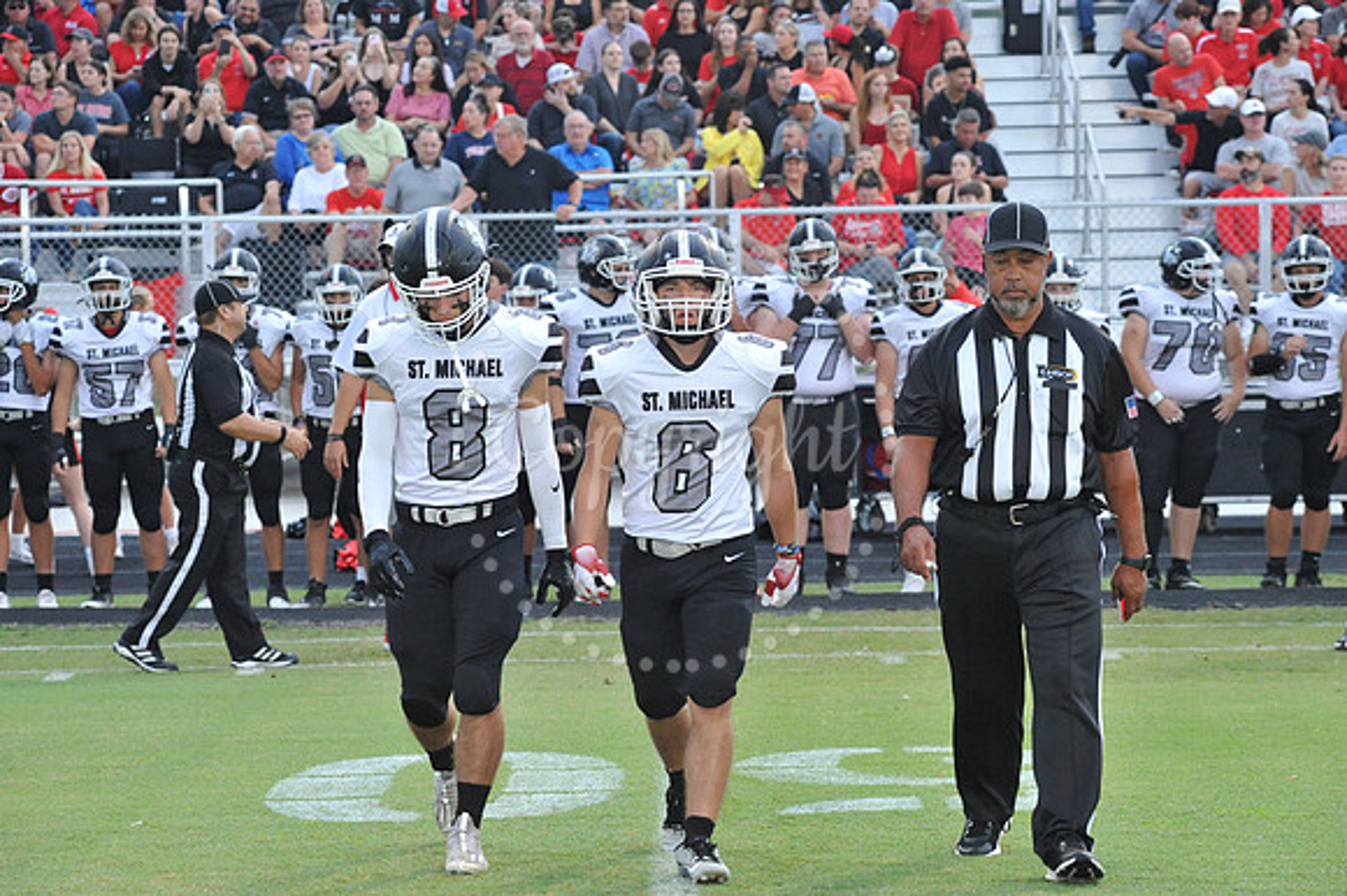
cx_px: 674
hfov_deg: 14.2
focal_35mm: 145
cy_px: 448
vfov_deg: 9.5
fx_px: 5422
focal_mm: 145
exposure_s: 1/250
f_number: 6.3
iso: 3200
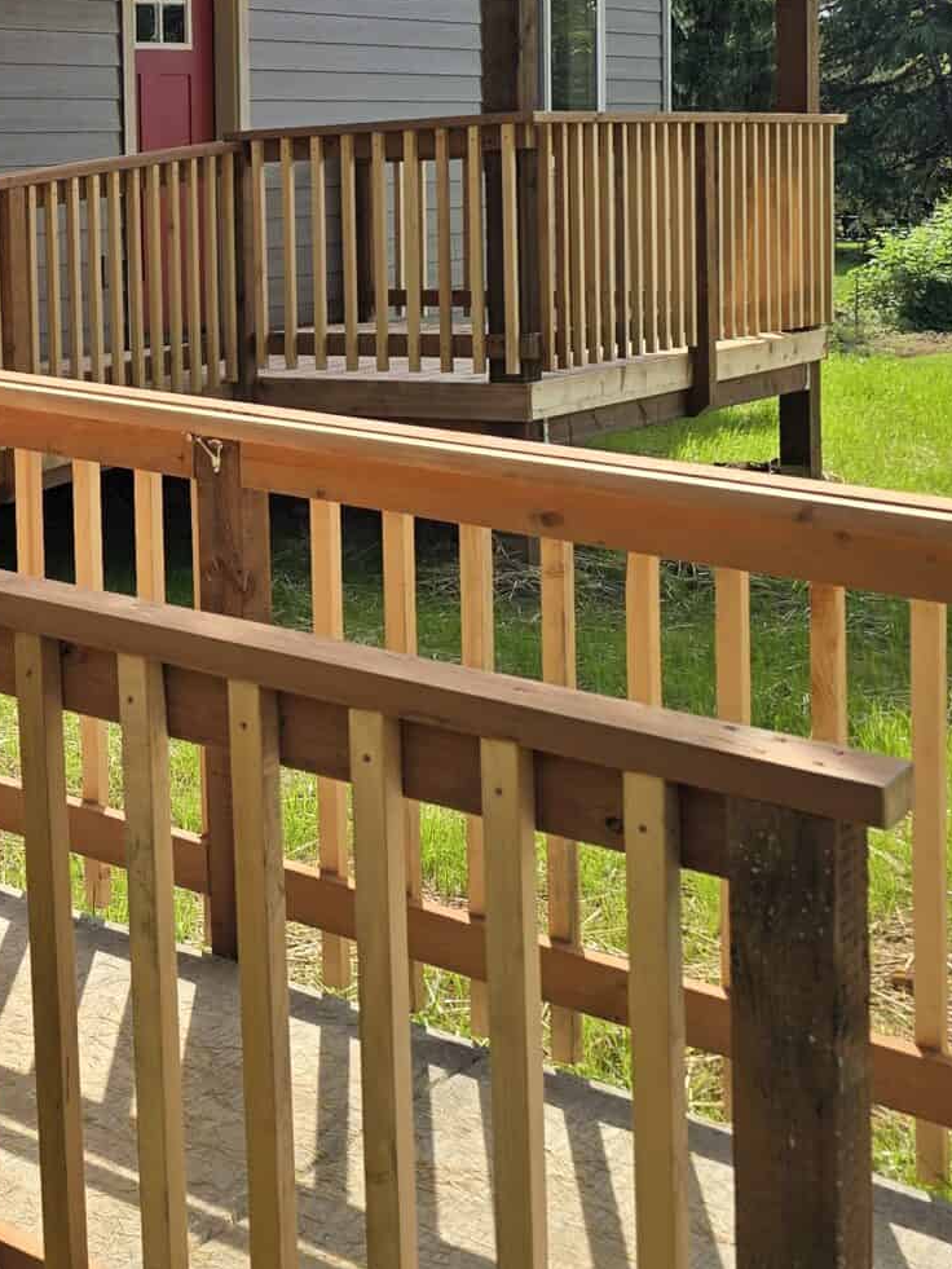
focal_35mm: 60
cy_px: 363
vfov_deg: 31.8
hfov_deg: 22.8
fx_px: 2200
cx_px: -140
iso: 12
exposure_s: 1/765
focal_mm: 6.3
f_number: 1.7
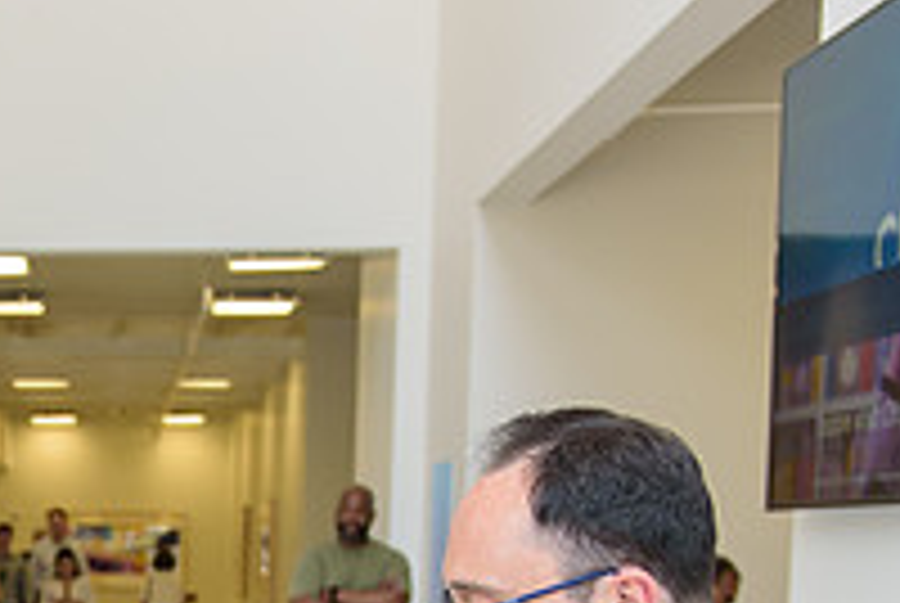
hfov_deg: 22.6
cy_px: 794
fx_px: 2103
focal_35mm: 84
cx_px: -117
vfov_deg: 15.5
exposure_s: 1/250
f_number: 3.2
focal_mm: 29
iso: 500
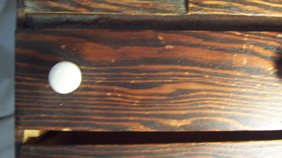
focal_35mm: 53
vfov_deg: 22.5
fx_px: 396
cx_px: 171
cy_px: 54
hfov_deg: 39.0
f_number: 2.8
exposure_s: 1/30
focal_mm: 5.6
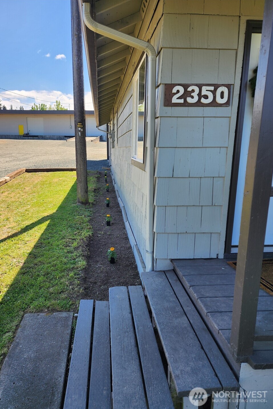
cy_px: 205
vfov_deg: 73.7
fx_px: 273
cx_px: 122
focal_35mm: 24
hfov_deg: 53.0
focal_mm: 6.4
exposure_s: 1/348
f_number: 1.8
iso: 12
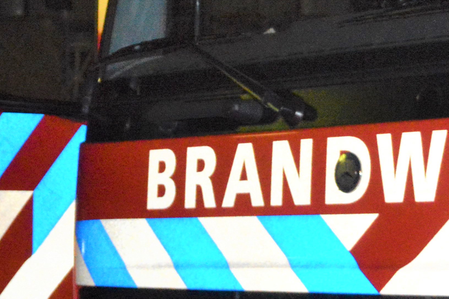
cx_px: -36
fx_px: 2143
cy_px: 56
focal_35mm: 172
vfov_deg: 8.0
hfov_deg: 11.8
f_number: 4.2
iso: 3200
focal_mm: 31
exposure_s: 1/60
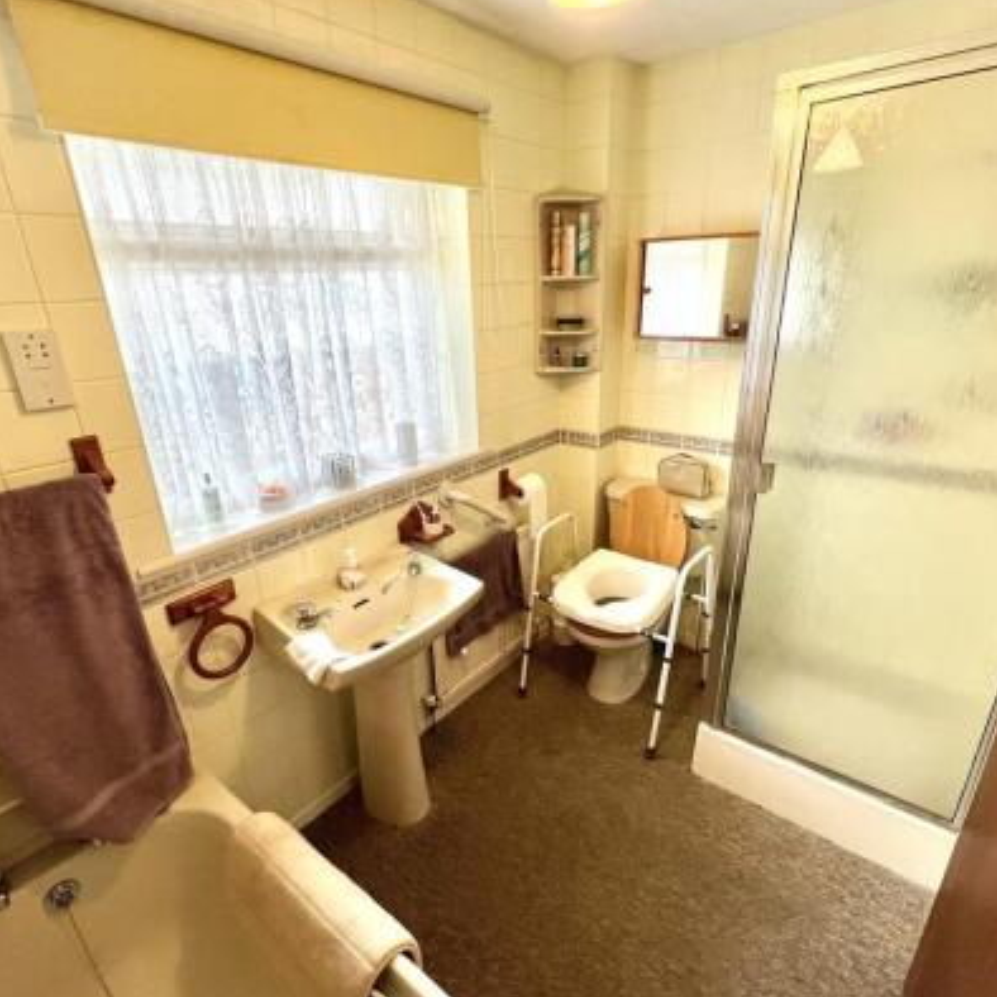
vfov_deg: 83.9
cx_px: 487
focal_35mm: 17
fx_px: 554
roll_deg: +3.3
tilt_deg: -21.8
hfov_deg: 84.0
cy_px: 520
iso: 64
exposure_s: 1/100
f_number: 1.8
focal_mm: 1.57
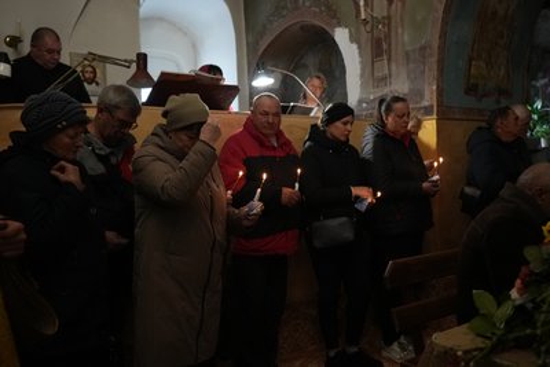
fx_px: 535
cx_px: 275
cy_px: 184
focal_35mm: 35
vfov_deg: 37.9
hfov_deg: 54.4
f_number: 2.8
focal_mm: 35
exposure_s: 1/500
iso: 10000
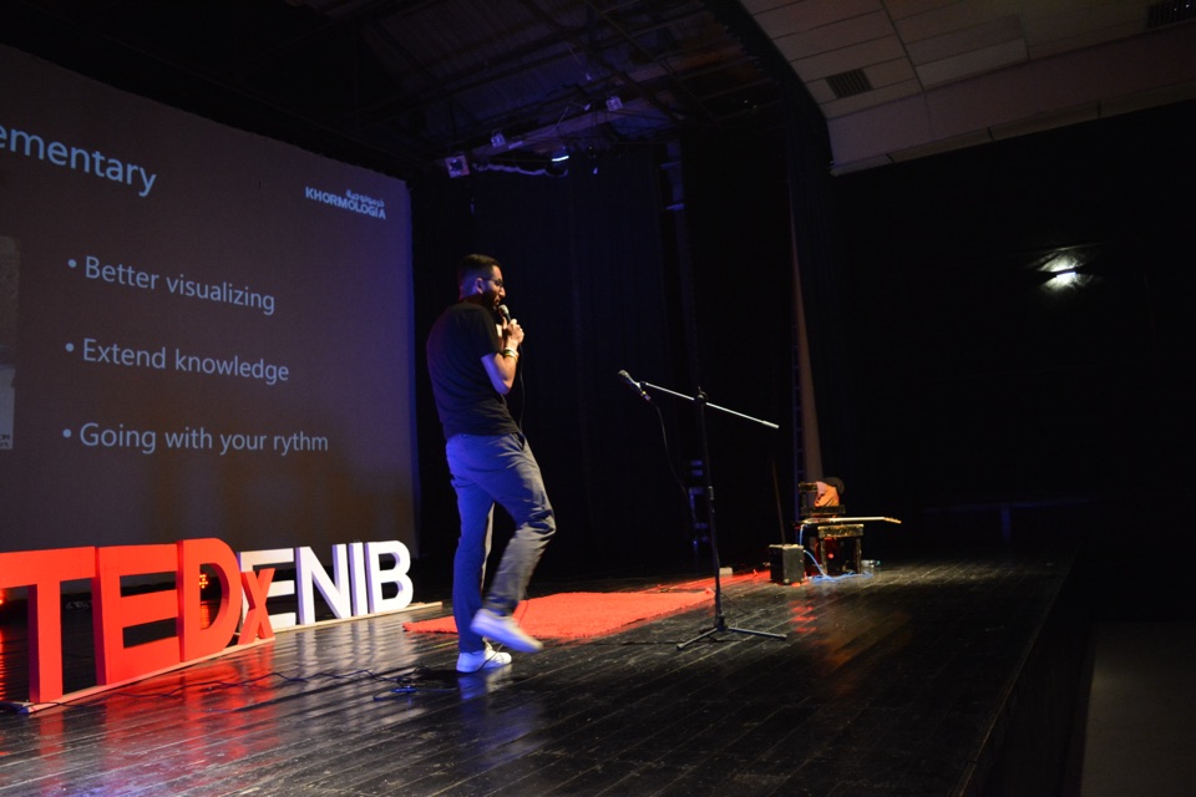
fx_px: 897
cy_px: 398
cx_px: 598
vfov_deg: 47.9
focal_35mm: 27
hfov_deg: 67.4
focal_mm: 18
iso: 2500
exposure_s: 1/30
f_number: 3.5
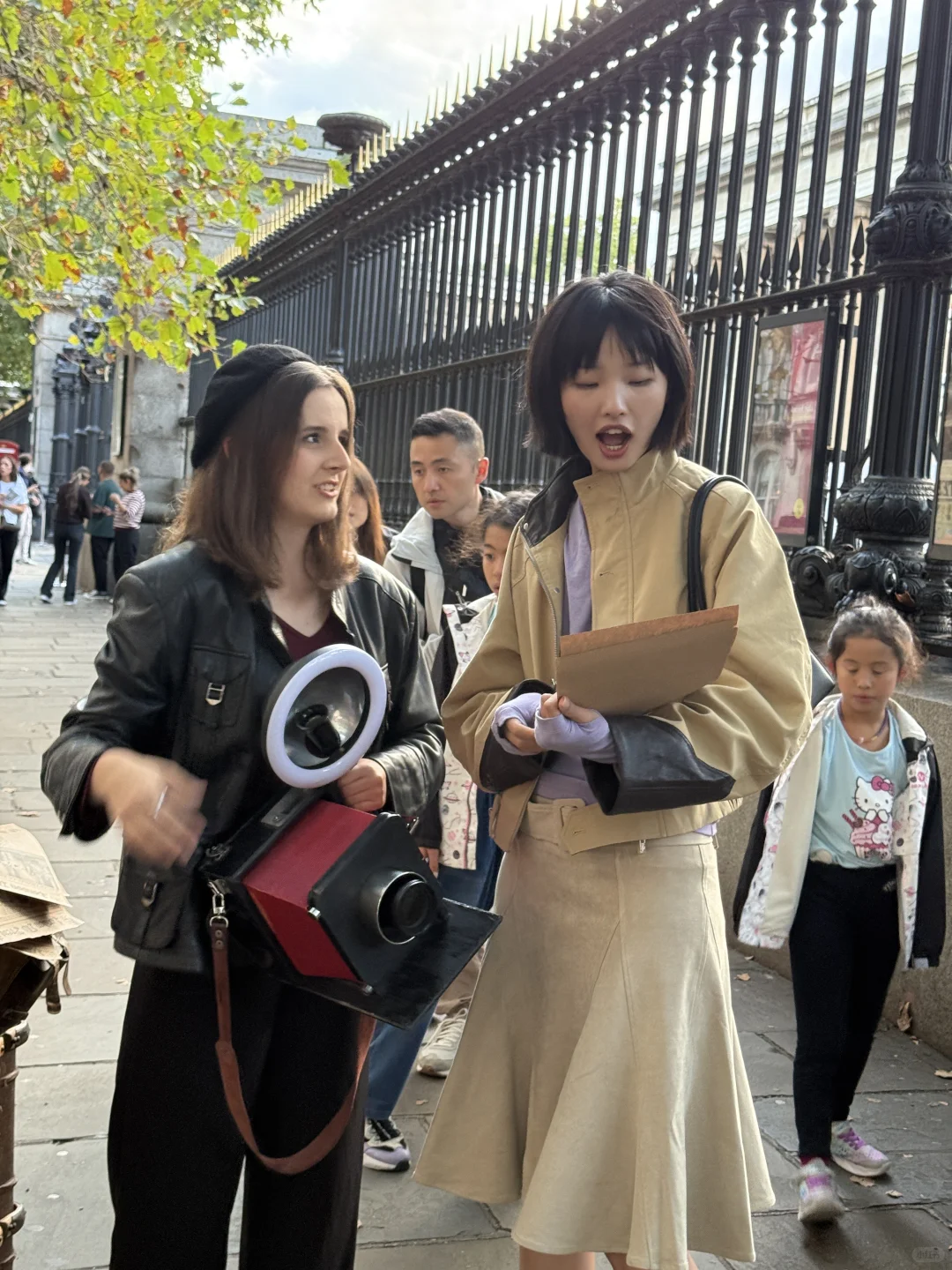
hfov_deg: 30.3
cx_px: 476
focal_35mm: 48
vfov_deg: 39.7
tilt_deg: -2.5
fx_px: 1760
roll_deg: -4.5
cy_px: 635
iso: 250
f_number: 1.78
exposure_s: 1/60
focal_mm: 6.76
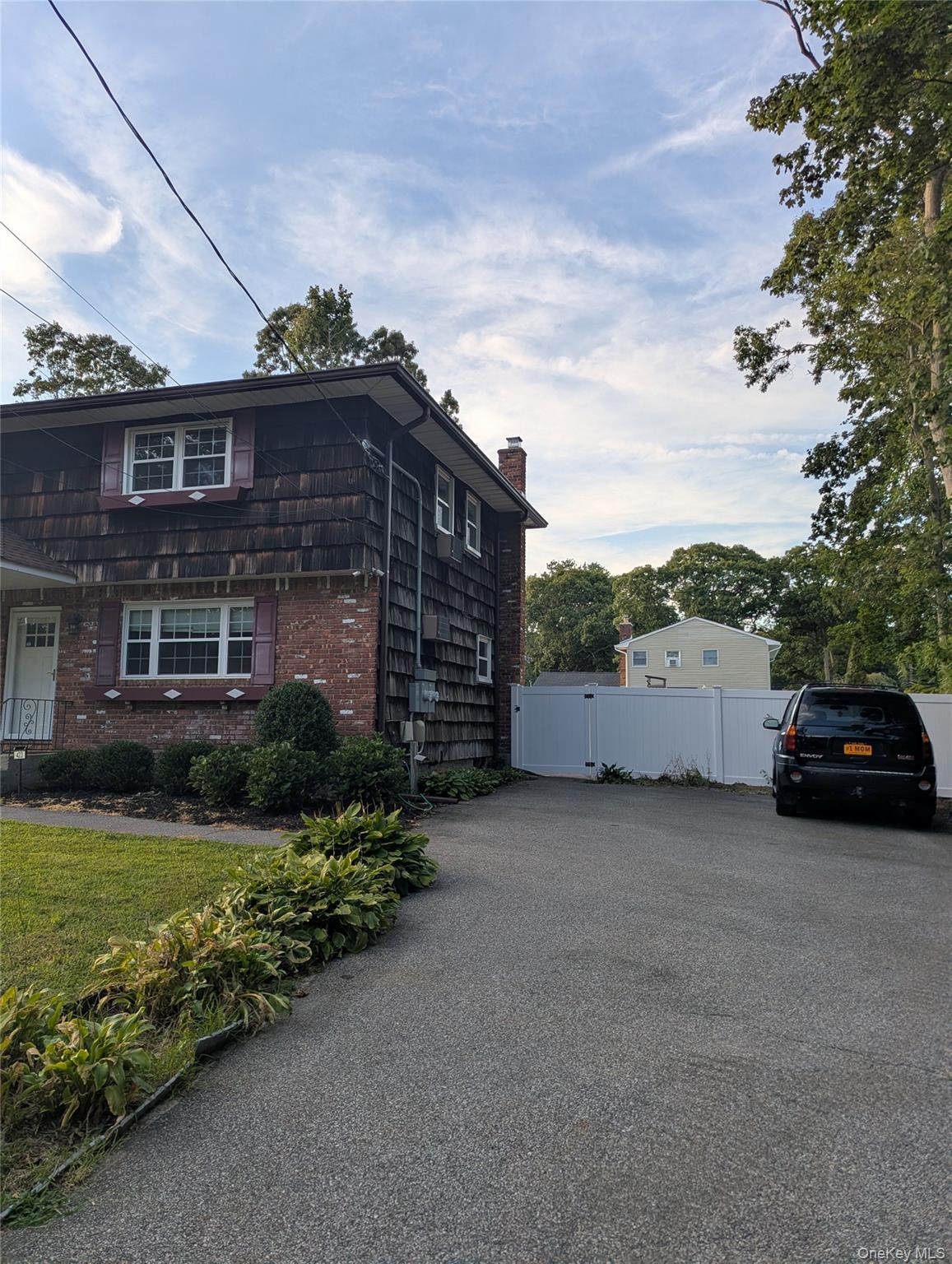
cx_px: 476
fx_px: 878
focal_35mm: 24
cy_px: 632
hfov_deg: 56.9
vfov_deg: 71.5
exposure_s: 1/750
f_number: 1.85
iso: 46
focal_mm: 6.81
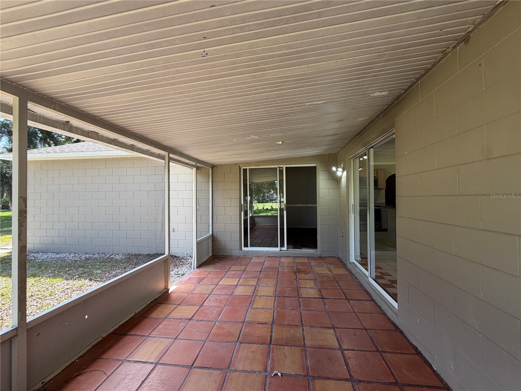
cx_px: 260
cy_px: 196
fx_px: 211
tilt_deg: +0.5
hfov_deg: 102.1
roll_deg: +0.9
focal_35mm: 14
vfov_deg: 85.7
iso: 64
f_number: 2.2
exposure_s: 1/121
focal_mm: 2.22
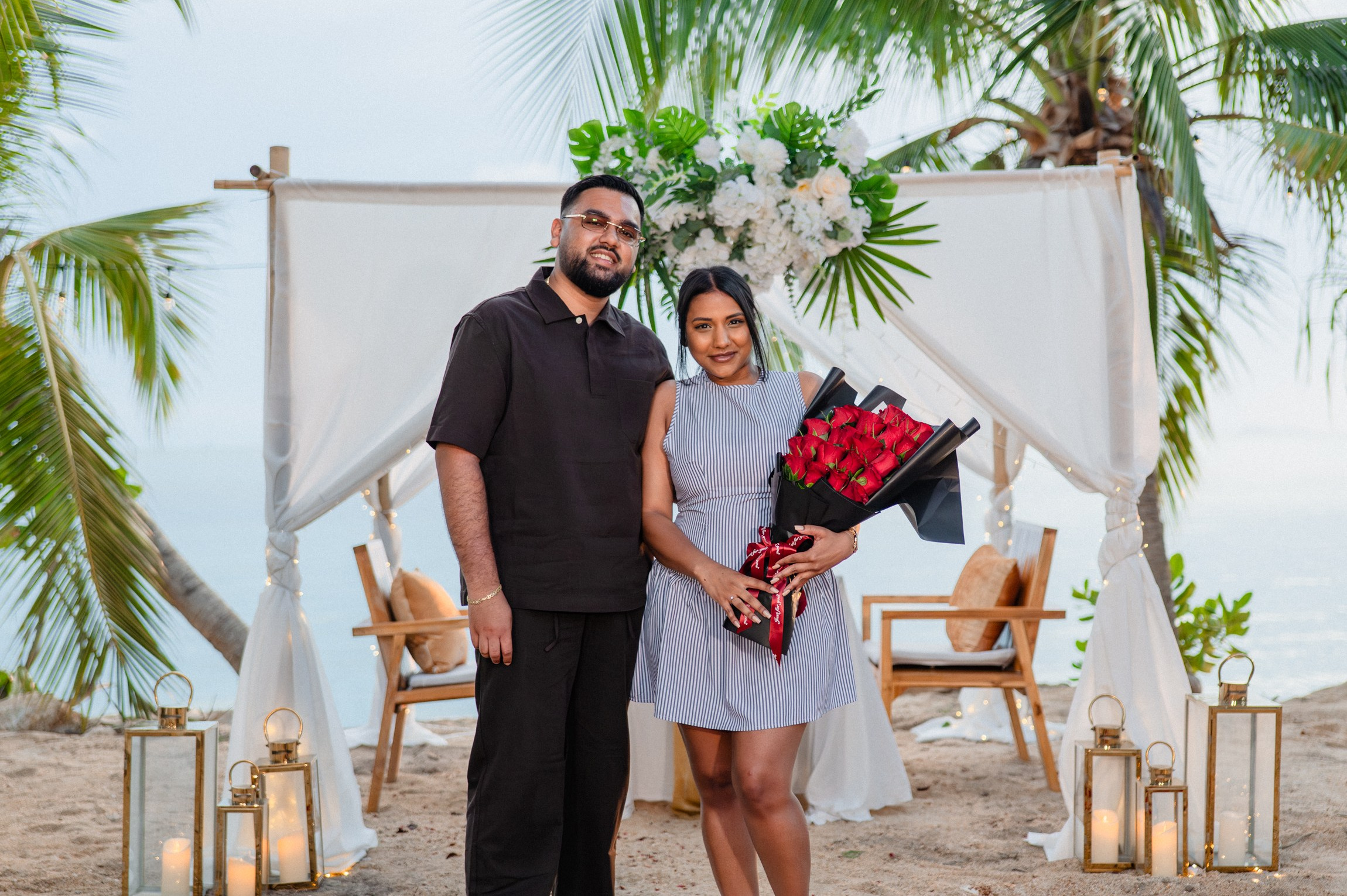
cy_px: 451
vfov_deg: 24.6
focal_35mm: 55
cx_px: 729
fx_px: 2056
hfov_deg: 36.3
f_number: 2.2
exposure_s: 1/400
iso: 1000
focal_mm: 50
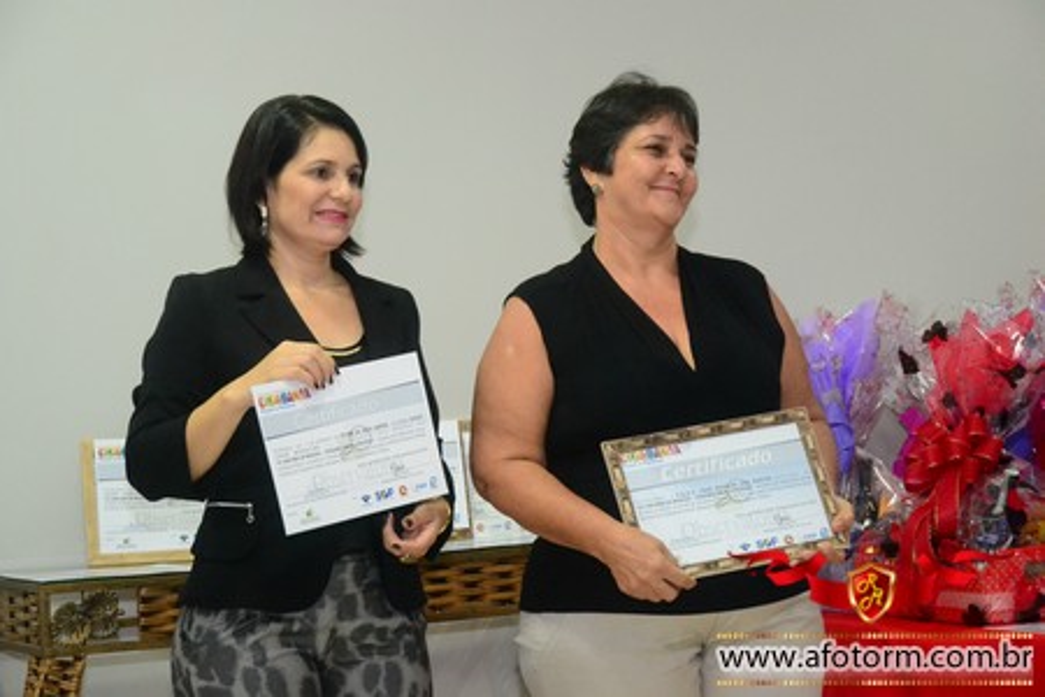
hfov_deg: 23.4
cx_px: 522
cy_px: 348
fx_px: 2525
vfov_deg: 15.7
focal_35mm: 87
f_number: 5.6
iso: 3200
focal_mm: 58
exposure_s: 1/100
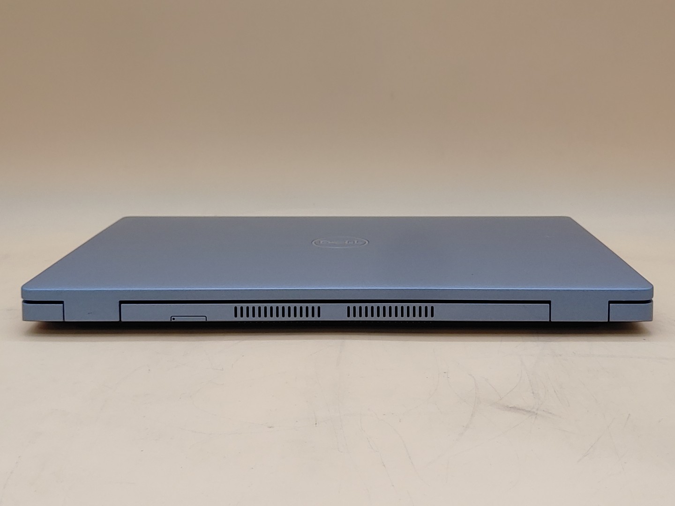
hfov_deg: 42.9
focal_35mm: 44
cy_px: 253
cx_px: 338
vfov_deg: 32.9
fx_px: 858
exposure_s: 1/163
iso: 50
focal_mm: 4.36
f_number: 1.8
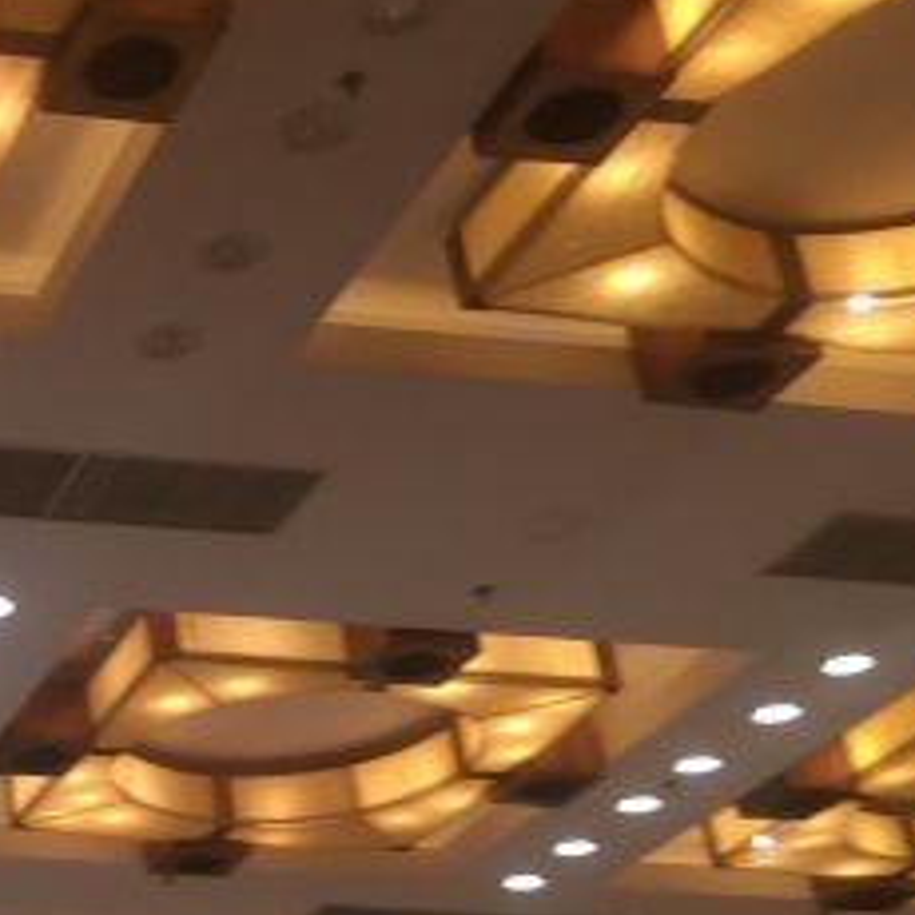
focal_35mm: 78
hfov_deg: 20.5
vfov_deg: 22.2
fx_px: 2333
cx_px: -243
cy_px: 479
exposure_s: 1/15
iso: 32
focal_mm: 4.15
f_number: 2.2
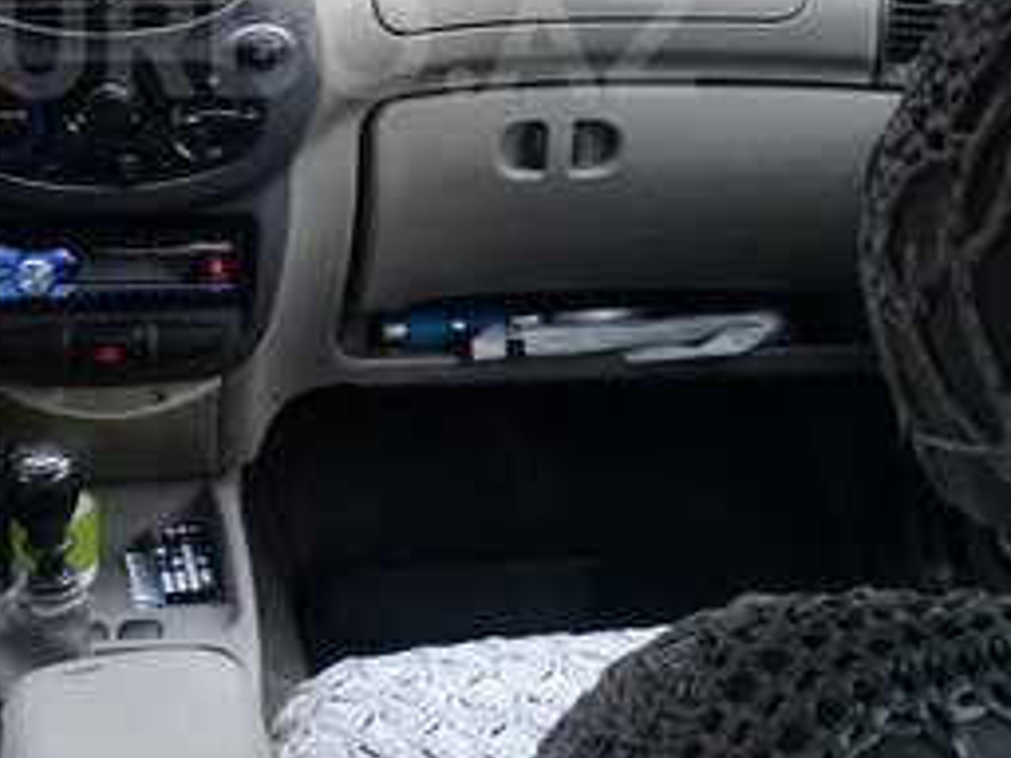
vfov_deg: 18.1
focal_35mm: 80
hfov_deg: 24.2
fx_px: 2336
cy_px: 38
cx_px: 292
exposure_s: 1/50
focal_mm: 3.3
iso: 80
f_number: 2.2
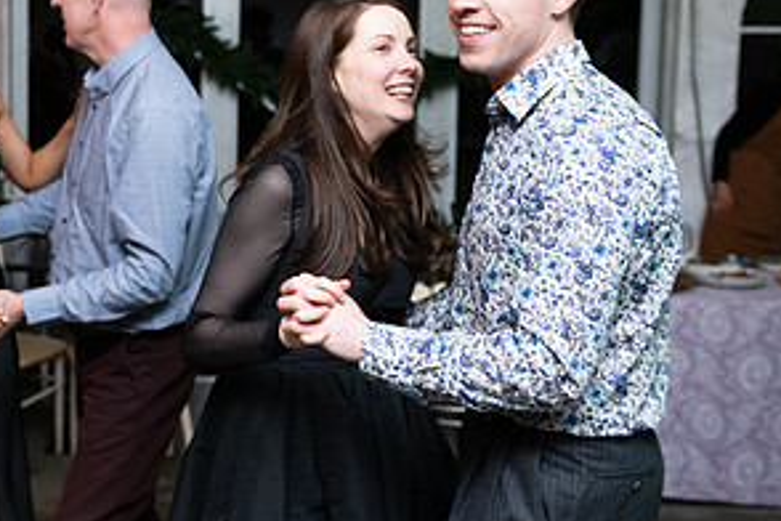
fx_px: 1453
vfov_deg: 20.3
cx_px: 114
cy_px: 209
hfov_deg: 29.1
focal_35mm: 67
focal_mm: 34
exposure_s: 1/160
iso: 800
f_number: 3.5
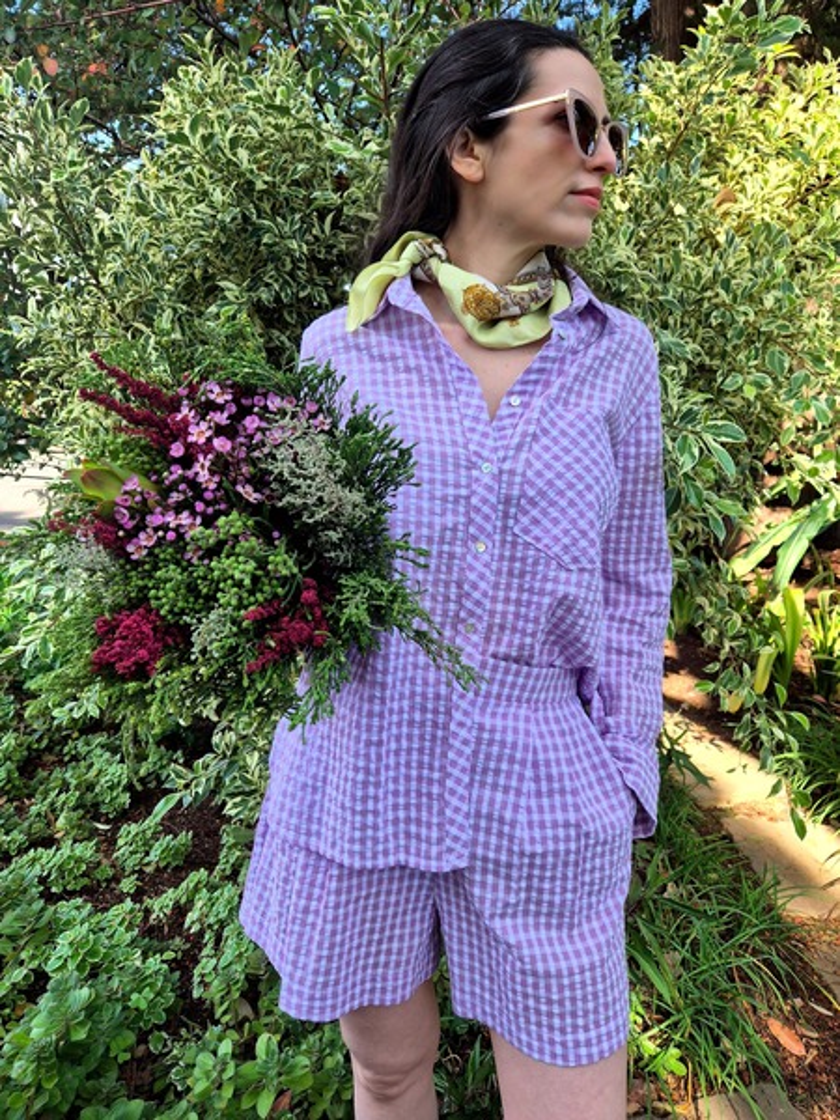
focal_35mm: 23
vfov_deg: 73.9
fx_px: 744
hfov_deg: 58.9
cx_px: 420
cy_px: 560
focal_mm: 5.4
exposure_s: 1/182
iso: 25
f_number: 1.8
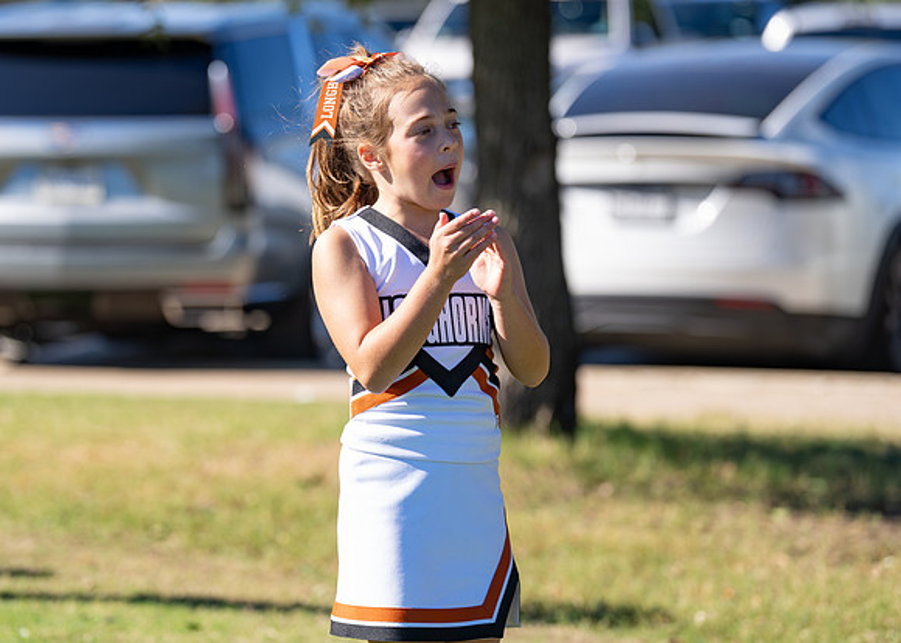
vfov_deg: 9.3
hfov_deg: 13.0
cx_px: 331
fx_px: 3940
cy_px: 294
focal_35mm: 154
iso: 200
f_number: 2.8
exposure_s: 1/1600
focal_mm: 122
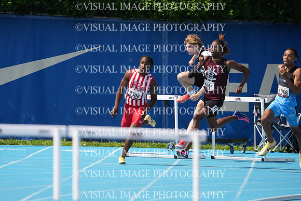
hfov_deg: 3.4
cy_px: 100
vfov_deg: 2.3
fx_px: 5018
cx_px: 150
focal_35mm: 600
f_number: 6.3
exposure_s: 1/2000
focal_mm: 600
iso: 500
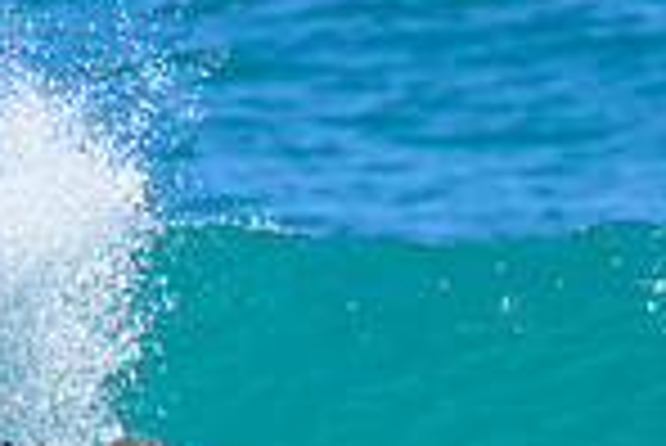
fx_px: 62183
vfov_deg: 0.4
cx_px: 82
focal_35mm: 3358
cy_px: 723
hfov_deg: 0.6
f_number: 6.3
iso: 500
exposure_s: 1/2000
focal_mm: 800
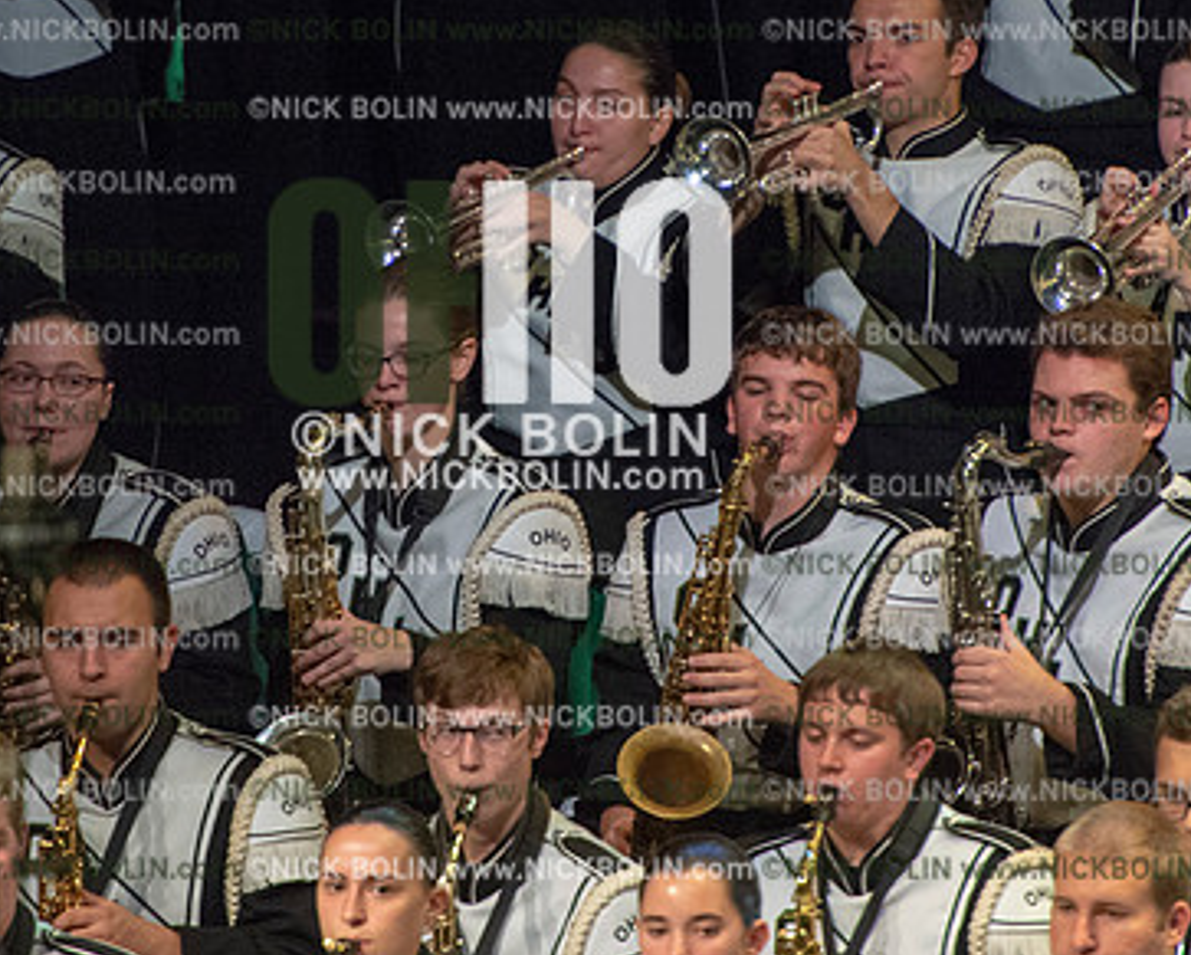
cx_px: 499
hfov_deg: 3.2
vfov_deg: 2.6
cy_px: 335
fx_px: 21131
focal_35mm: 599
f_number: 5.6
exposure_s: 1/320
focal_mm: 400
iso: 8000
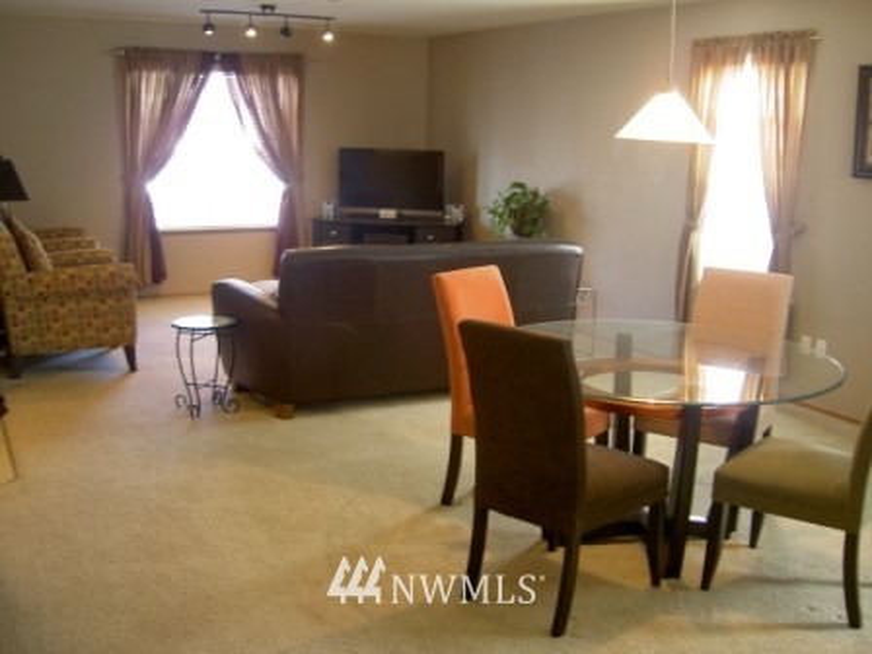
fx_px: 982
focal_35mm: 39
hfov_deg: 47.9
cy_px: 327
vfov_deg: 36.8
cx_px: 436
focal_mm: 8
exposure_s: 1/8
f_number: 2.8
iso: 100
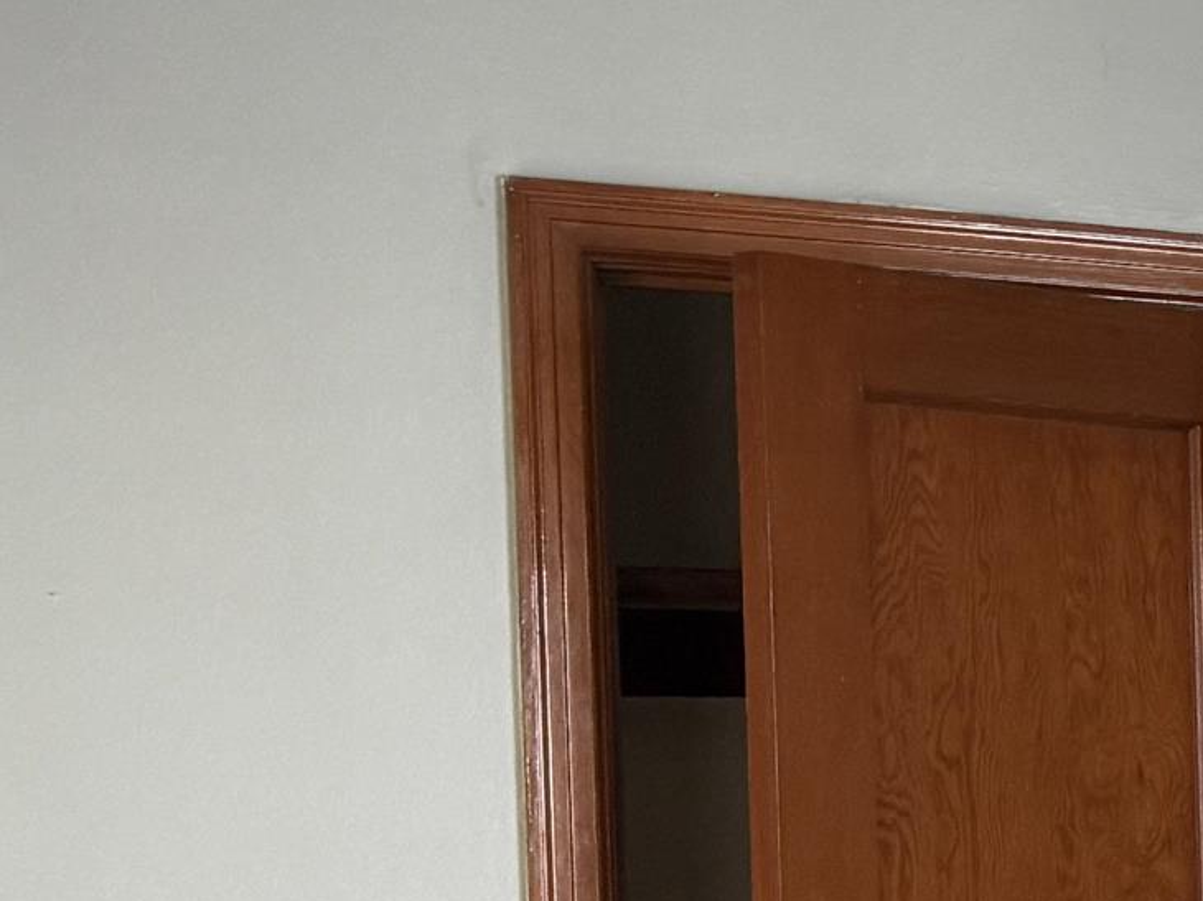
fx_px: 3509
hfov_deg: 15.7
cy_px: 936
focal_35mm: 101
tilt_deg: -3.6
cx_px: 2347
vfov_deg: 14.4
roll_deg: +0.0
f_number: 1.78
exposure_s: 1/81
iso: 200
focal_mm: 6.76
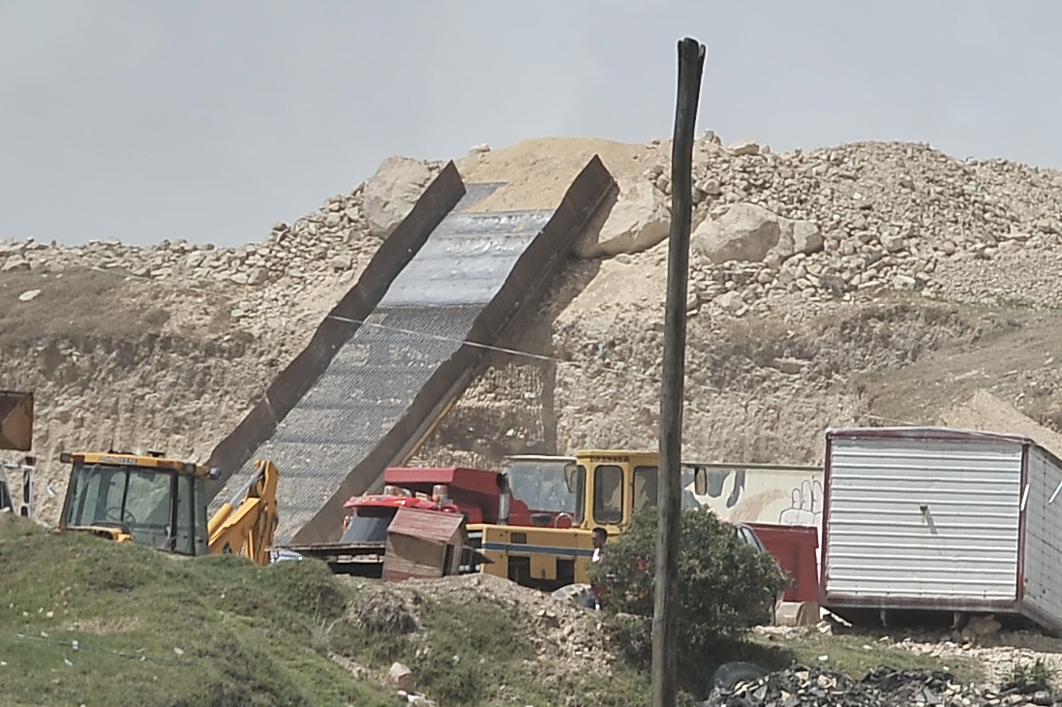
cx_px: 1753
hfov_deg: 2.7
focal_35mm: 776
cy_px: 478
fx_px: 22877
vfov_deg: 1.8
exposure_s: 1/8000
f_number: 2.8
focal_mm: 200
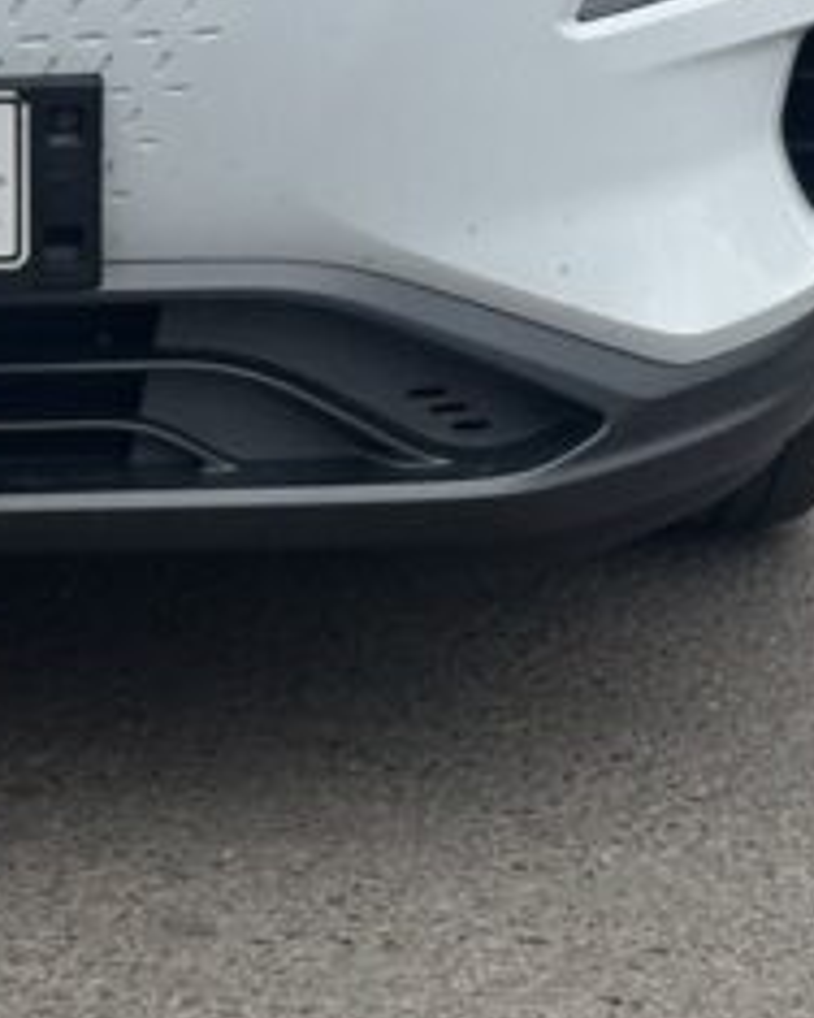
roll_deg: -0.9
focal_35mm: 221
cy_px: -303
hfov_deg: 6.9
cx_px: -407
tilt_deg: -8.9
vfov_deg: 8.6
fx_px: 6655
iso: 32
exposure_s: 1/1667
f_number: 1.6
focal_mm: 5.96
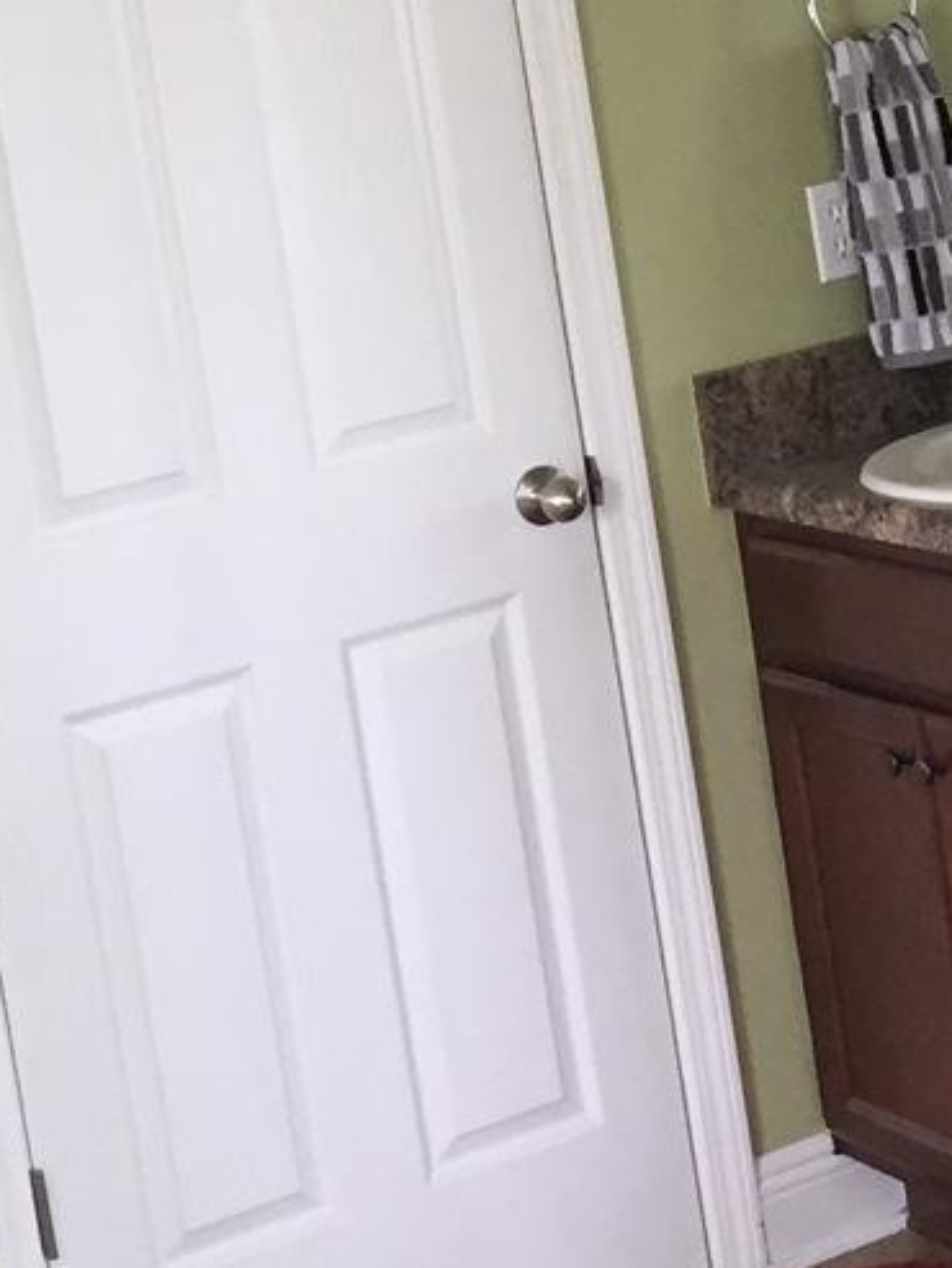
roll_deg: +9.0
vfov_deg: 20.0
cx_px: 450
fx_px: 3519
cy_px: 123
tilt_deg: -7.4
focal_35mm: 96
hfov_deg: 15.4
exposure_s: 1/30
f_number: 2.2
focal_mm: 4.15
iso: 100
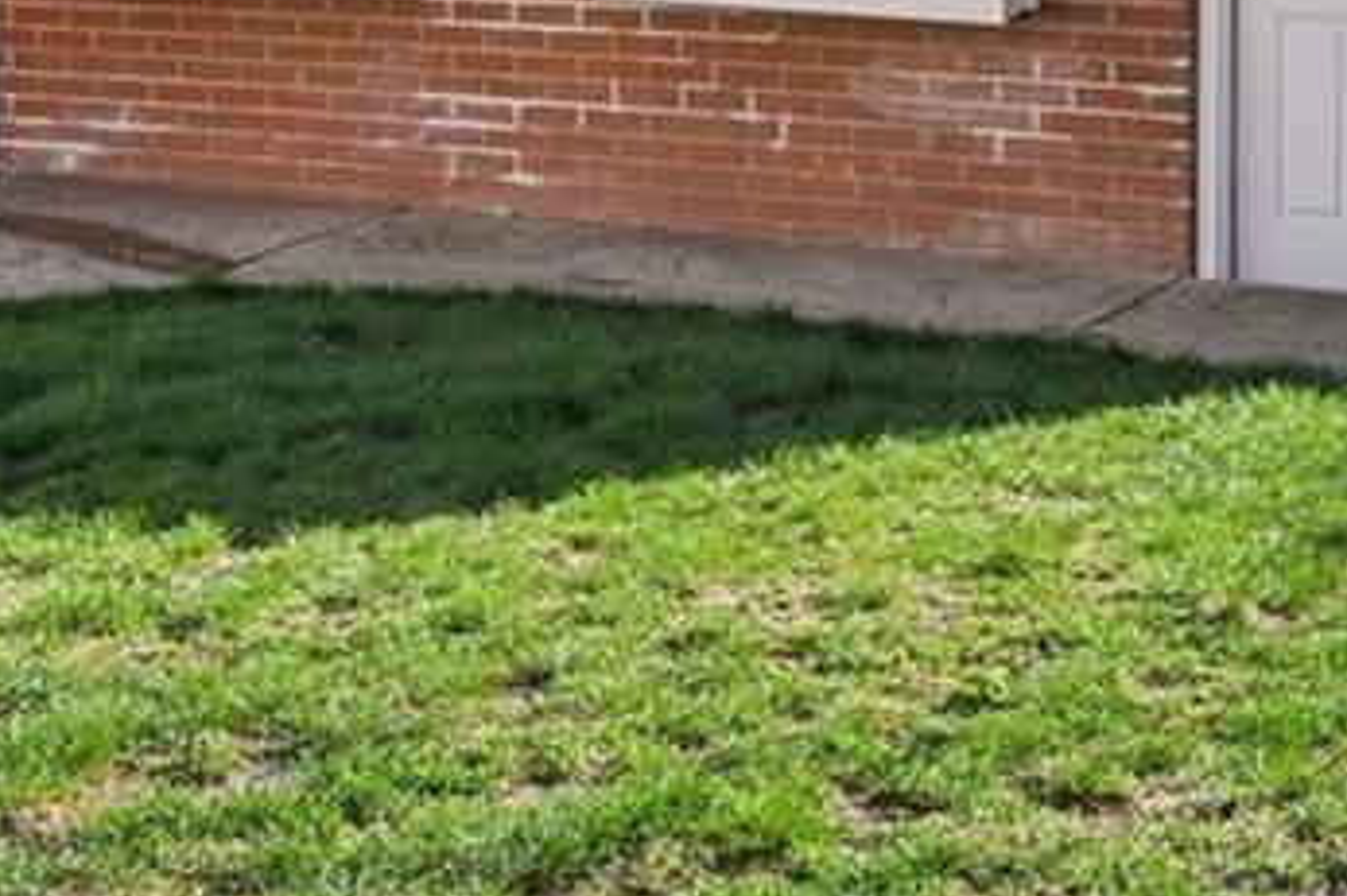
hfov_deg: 23.6
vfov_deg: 15.3
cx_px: 1040
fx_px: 3190
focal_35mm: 85
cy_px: -260
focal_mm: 18.5
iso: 400
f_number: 10
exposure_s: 1/400
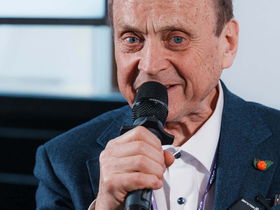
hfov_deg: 5.6
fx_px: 2880
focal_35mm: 356
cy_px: 125
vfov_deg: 4.2
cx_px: 209
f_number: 4
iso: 640
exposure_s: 1/250
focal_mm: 173
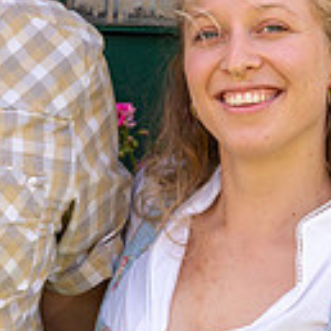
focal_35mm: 214
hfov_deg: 8.1
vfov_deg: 8.2
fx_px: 2315
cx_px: -113
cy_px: 118
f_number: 9
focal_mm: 56
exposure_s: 1/200
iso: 250
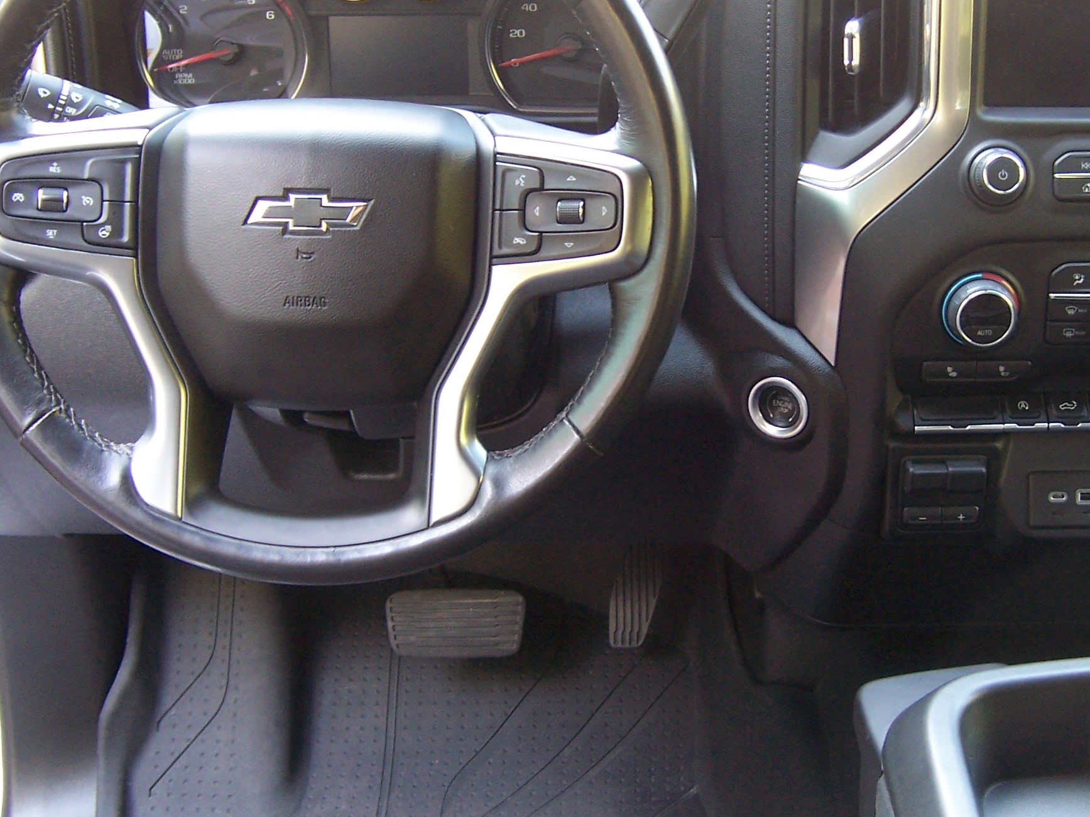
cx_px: 643
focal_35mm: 49
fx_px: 1543
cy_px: 332
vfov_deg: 29.6
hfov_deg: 38.8
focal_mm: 5.5
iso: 140
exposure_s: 1/8
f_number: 3.4
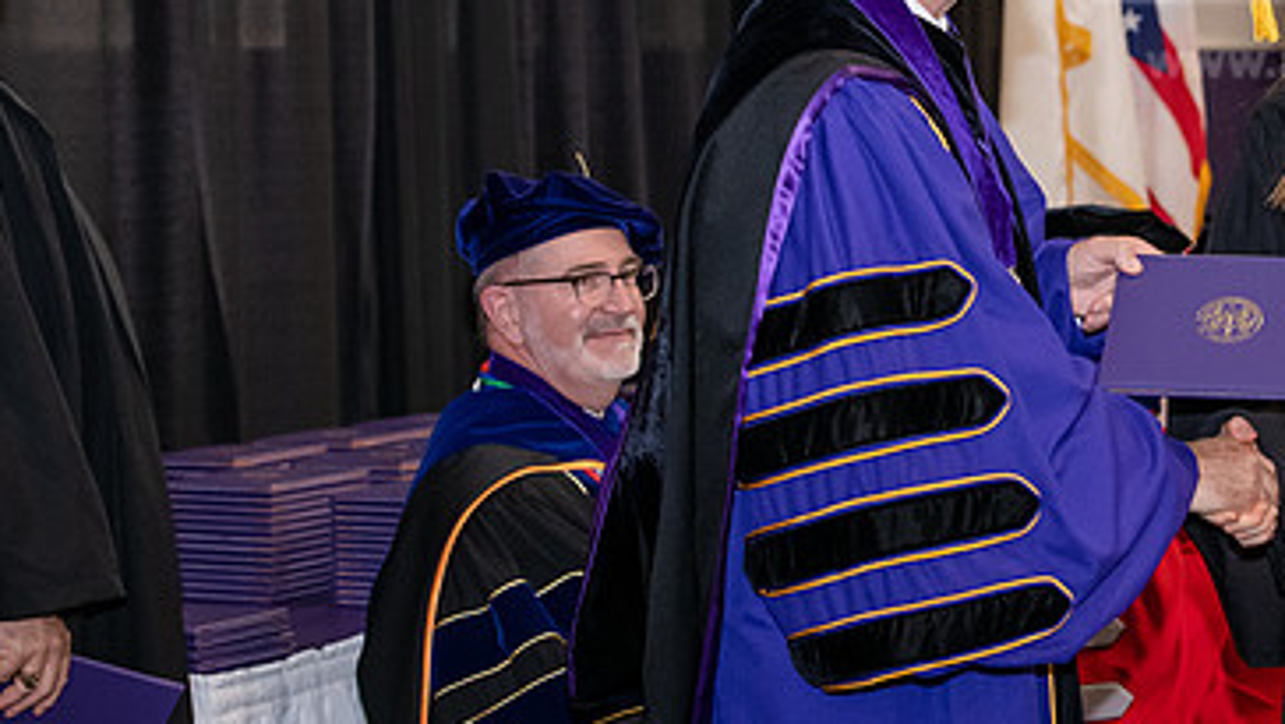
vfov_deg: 10.3
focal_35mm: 117
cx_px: 985
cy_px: 136
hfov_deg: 18.2
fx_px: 3988
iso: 2500
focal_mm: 70
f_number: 5
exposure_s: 1/200
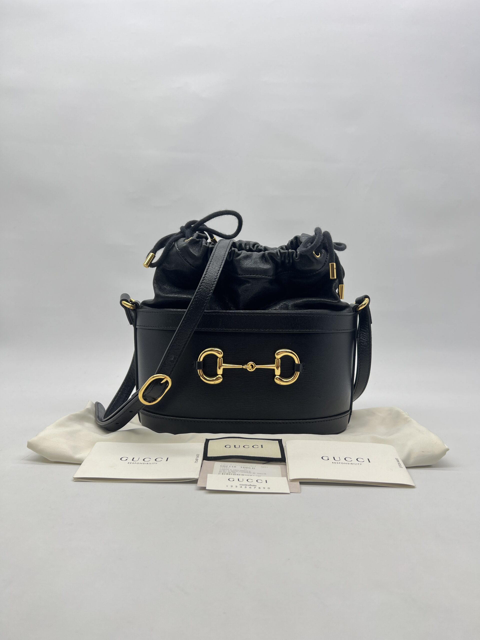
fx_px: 481
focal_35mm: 26
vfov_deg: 67.3
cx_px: 240
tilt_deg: -3.2
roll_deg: -1.2
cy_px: 320
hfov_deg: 53.1
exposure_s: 1/140
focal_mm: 5.7
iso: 32
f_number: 1.5
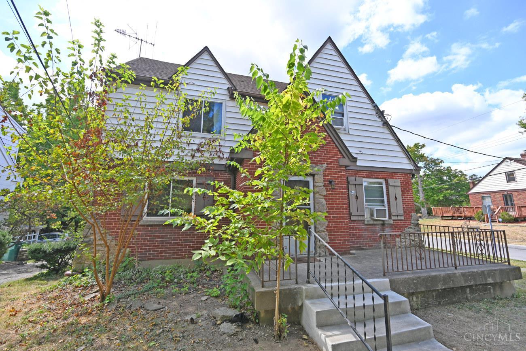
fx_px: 205
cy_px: 176
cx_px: 263
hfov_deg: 104.2
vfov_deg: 81.2
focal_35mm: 14
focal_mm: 14
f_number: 5.6
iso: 100
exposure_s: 1/250
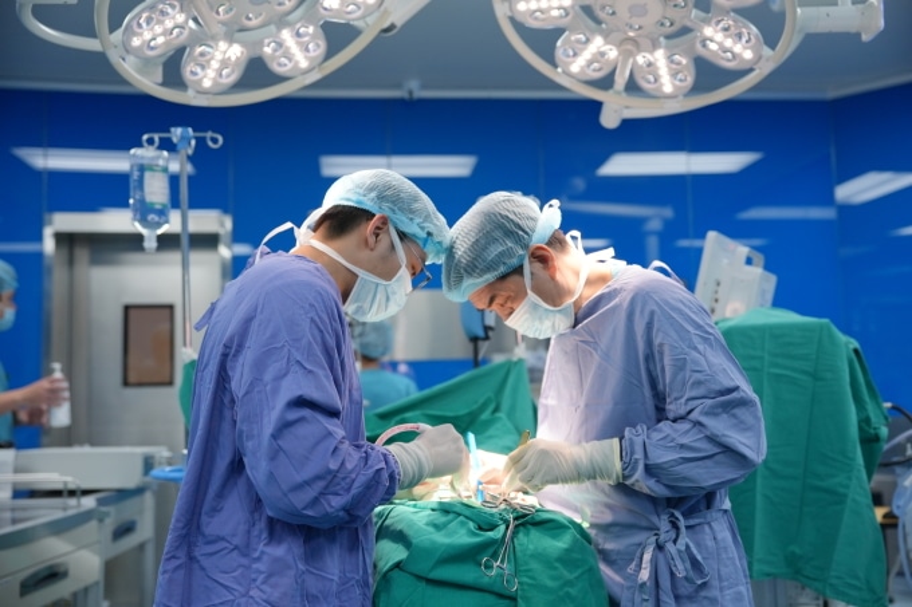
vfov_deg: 35.9
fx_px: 937
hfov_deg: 51.9
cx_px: 456
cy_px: 304
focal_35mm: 37
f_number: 2.8
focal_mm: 37
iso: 640
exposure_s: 1/160
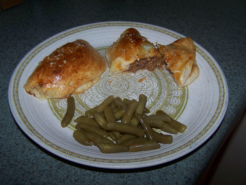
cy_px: 92
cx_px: 123
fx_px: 270
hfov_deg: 49.0
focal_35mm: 38
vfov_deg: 37.7
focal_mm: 6.3
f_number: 2.8
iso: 80
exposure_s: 1/60
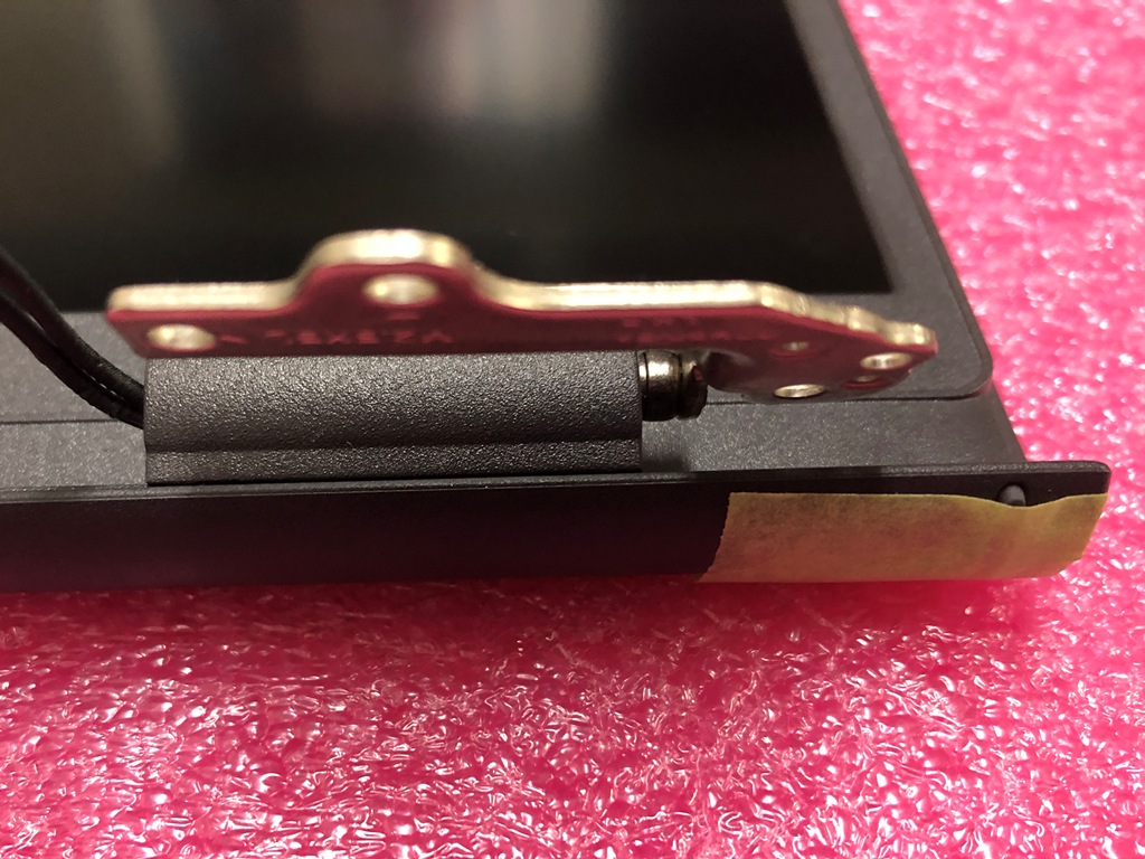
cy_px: 430
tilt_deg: -52.1
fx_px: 926
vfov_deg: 49.7
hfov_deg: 63.4
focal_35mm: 28
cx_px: 572
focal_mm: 3.99
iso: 80
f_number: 1.8
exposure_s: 1/17
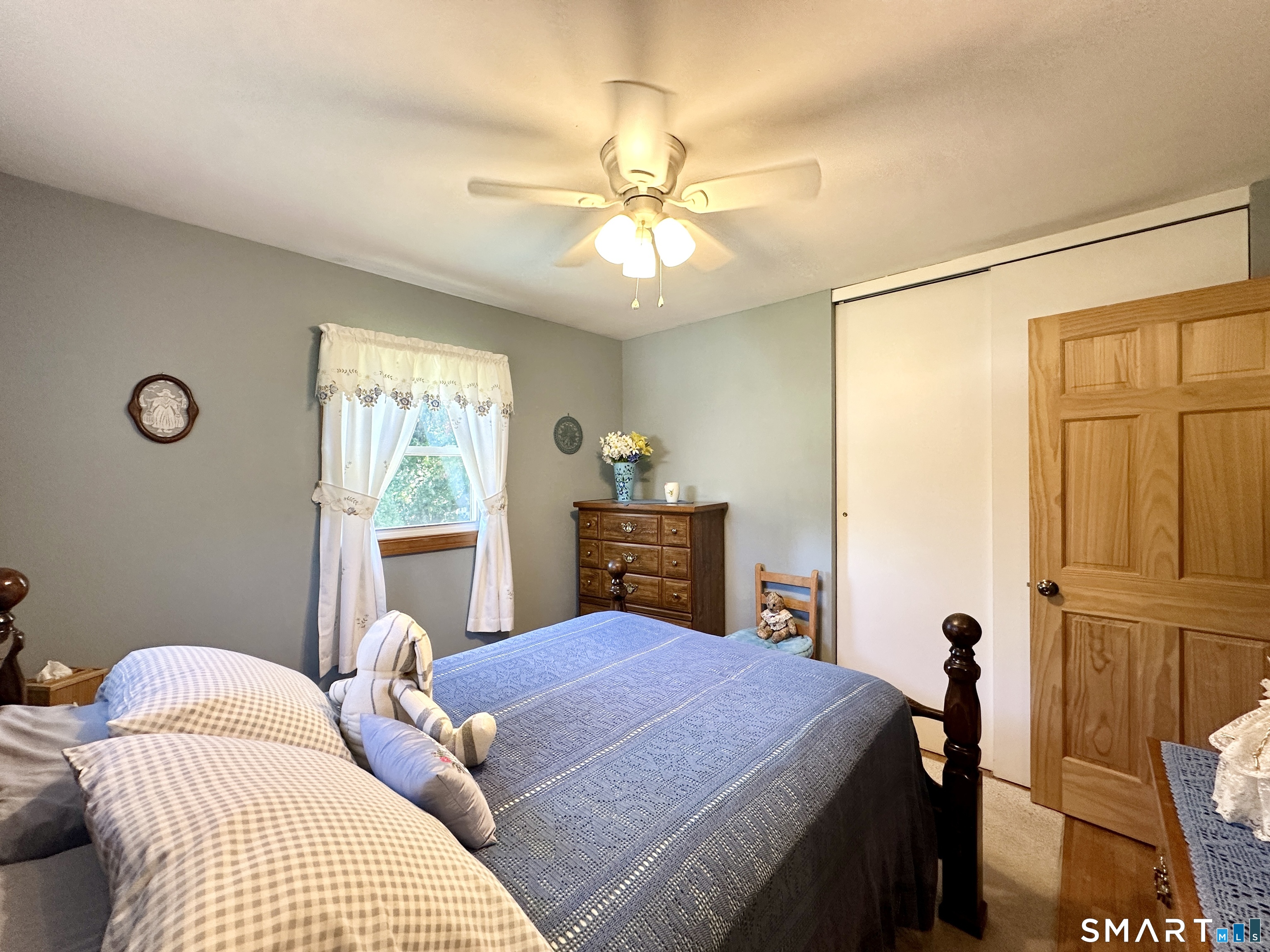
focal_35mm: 14
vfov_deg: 85.7
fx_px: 514
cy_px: 476
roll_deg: +0.2
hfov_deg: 102.1
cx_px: 635
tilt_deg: -0.3
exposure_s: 1/60
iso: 200
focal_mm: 2.22
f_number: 2.2
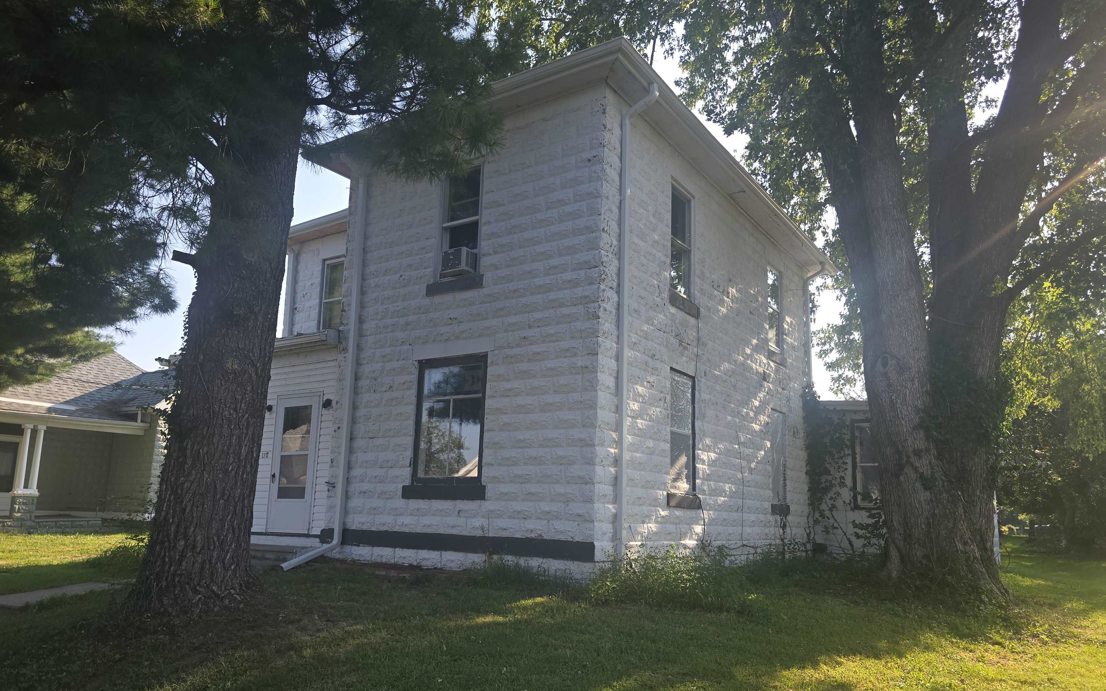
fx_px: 753
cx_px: 548
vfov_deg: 49.2
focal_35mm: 25
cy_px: 386
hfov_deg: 72.5
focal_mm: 6.3
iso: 12
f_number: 1.7
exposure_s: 1/204
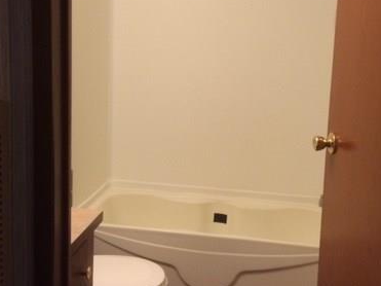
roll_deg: -0.6
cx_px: 187
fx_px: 550
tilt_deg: -8.6
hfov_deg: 38.2
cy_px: 116
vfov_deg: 29.0
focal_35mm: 50
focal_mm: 4.15
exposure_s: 1/30
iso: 320
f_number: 2.2
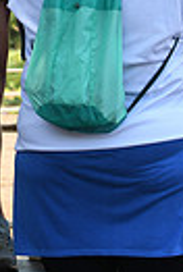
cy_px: -31
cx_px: 25
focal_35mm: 180
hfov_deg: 7.7
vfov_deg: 11.2
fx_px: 1363
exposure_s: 1/500
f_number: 3.2
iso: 160
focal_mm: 35
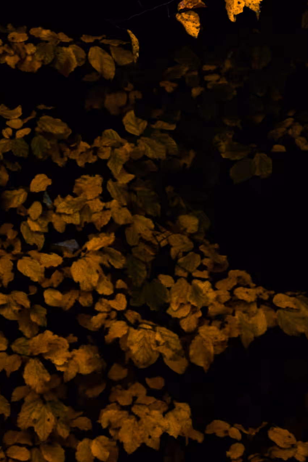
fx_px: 3813
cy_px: -410
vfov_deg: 6.7
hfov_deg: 4.6
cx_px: 336
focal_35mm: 297
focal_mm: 42
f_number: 4.5
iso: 100
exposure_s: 1/100
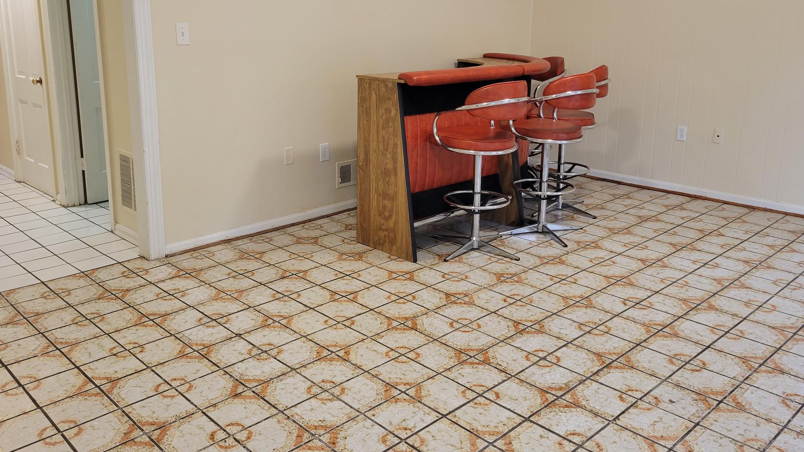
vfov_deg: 36.4
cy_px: 159
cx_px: 367
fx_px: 682
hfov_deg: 60.9
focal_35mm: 32
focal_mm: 5.4
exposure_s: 1/40
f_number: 1.8
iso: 160
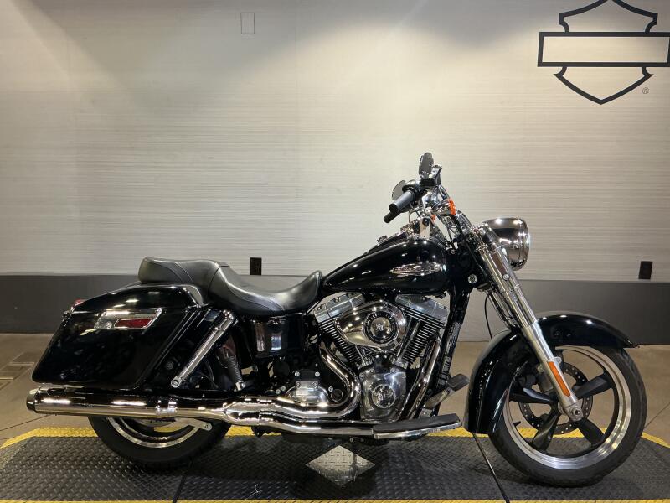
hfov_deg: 61.7
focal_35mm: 29
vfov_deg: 48.2
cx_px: 335
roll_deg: -0.7
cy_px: 252
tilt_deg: -14.0
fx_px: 561
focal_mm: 3
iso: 80
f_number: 1.8
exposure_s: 1/60
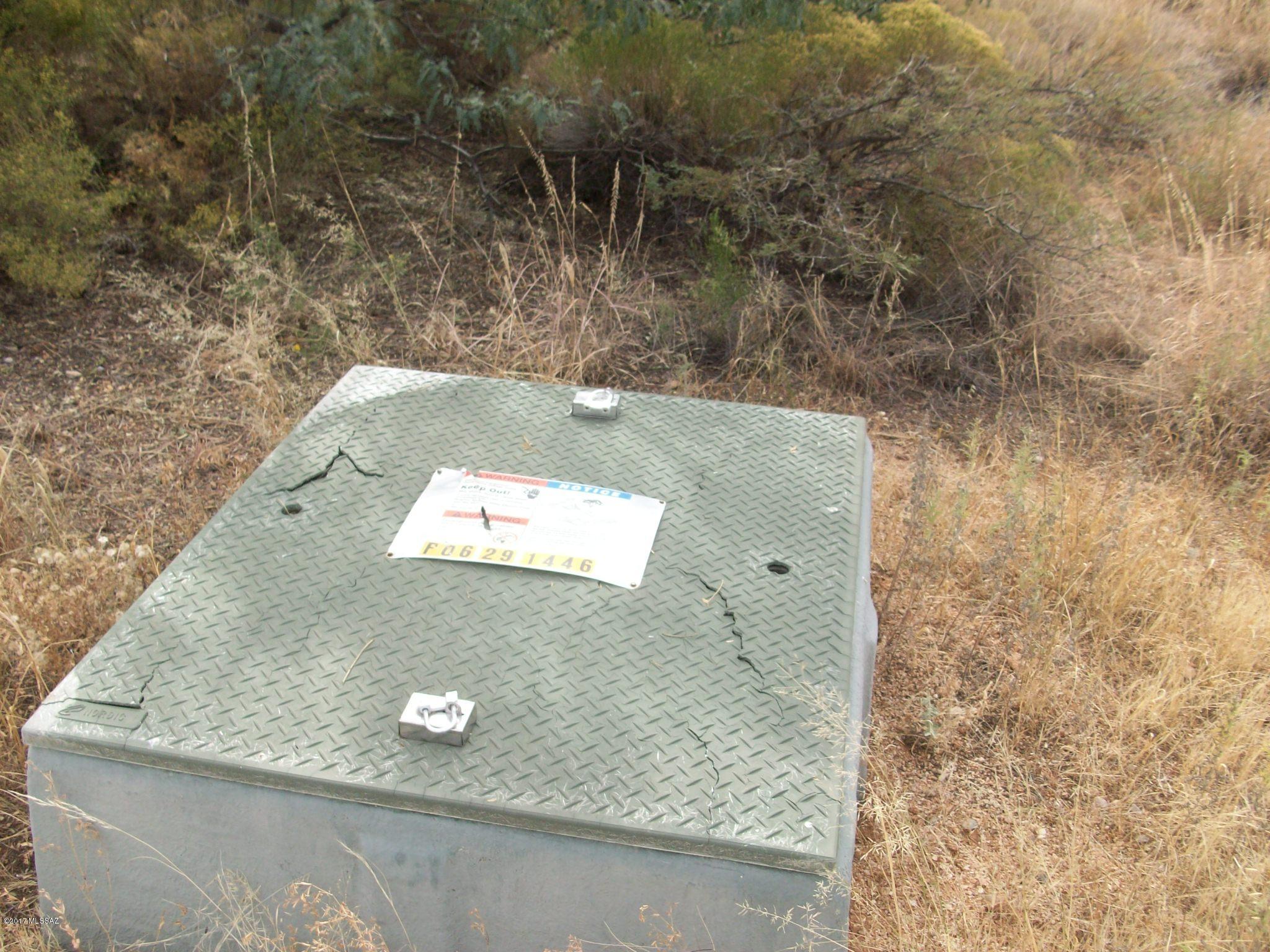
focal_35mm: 34
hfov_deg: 54.0
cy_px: 476
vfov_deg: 41.8
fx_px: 1247
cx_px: 635
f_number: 2.8
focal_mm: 5.7
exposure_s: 1/456
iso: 64
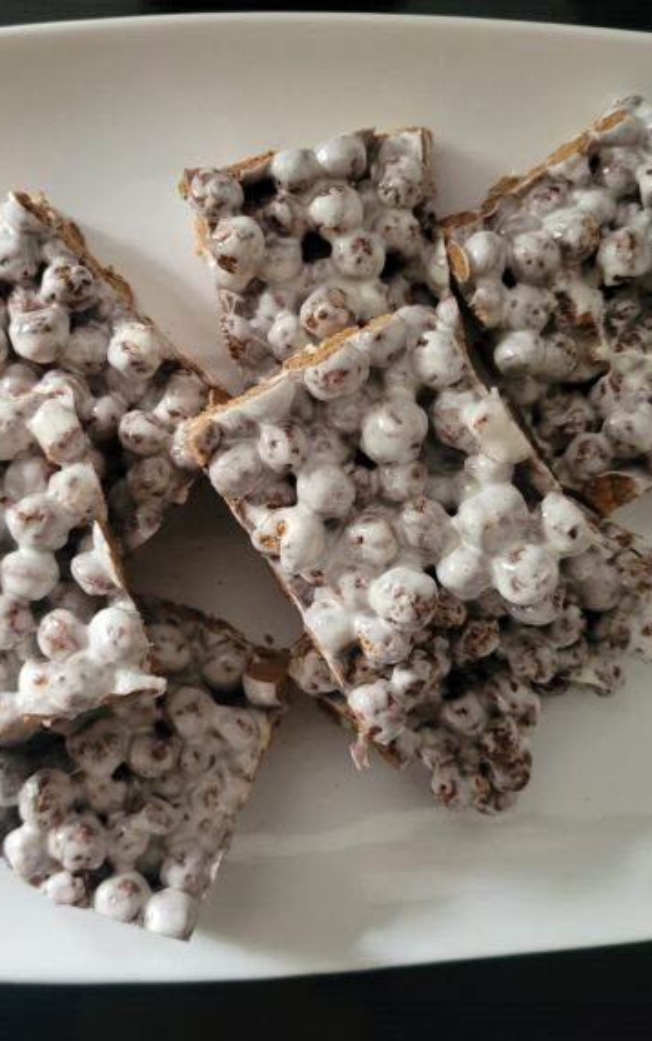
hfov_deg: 34.3
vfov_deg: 52.7
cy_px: 519
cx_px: 257
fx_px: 1051
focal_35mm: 37
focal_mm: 5.4
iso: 640
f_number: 1.8
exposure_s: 1/30
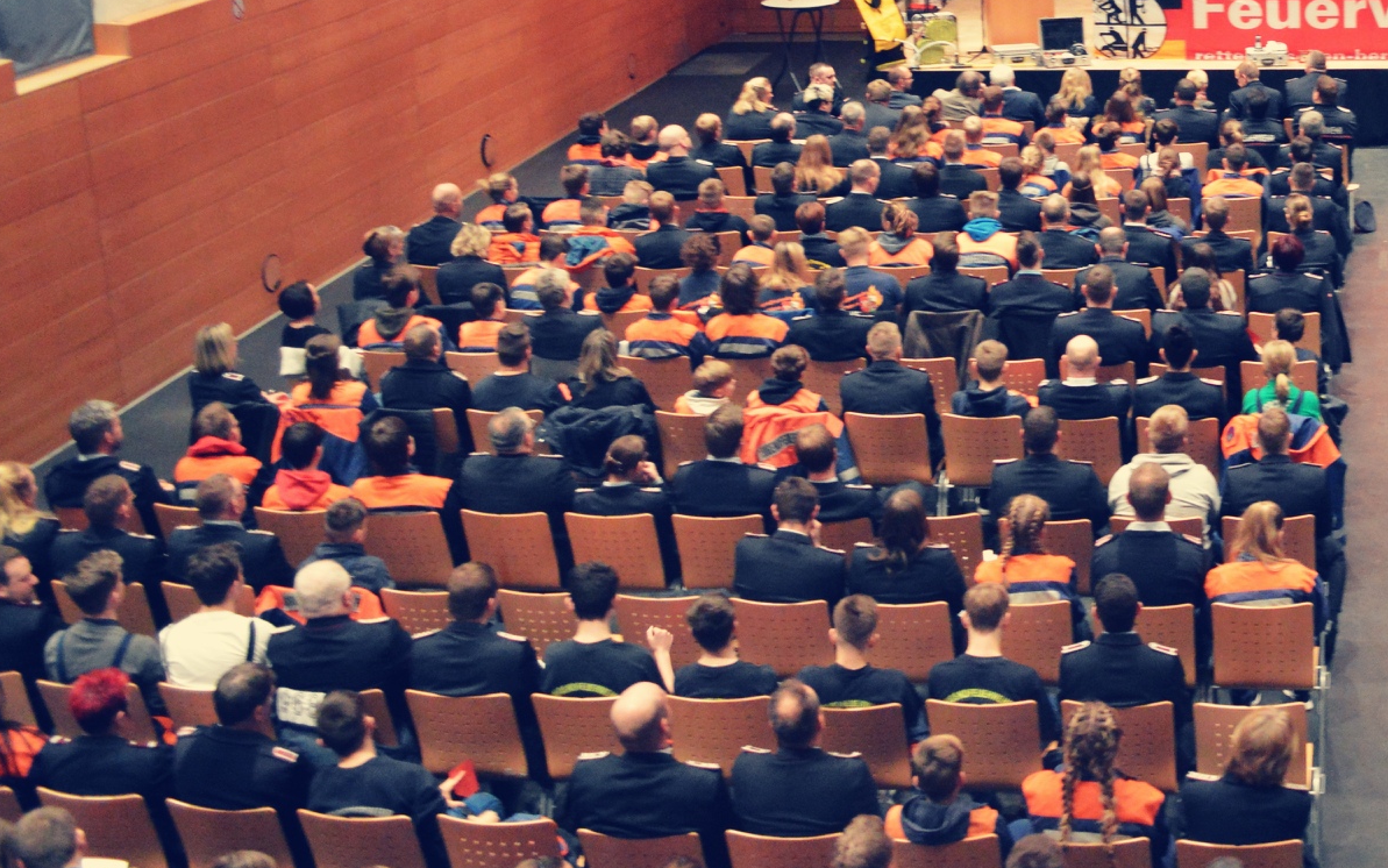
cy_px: 176
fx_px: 1967
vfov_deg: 24.5
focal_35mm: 52
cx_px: 1307
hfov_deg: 36.0
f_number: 3.5
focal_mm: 18
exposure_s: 1/15
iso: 2800
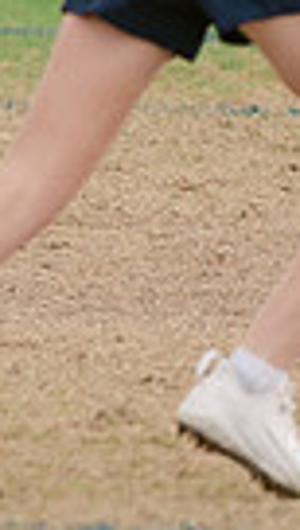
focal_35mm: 1477
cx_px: 1035
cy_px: -114
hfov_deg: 0.8
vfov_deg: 1.5
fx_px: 20785
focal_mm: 155
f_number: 3.2
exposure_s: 1/1250
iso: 250
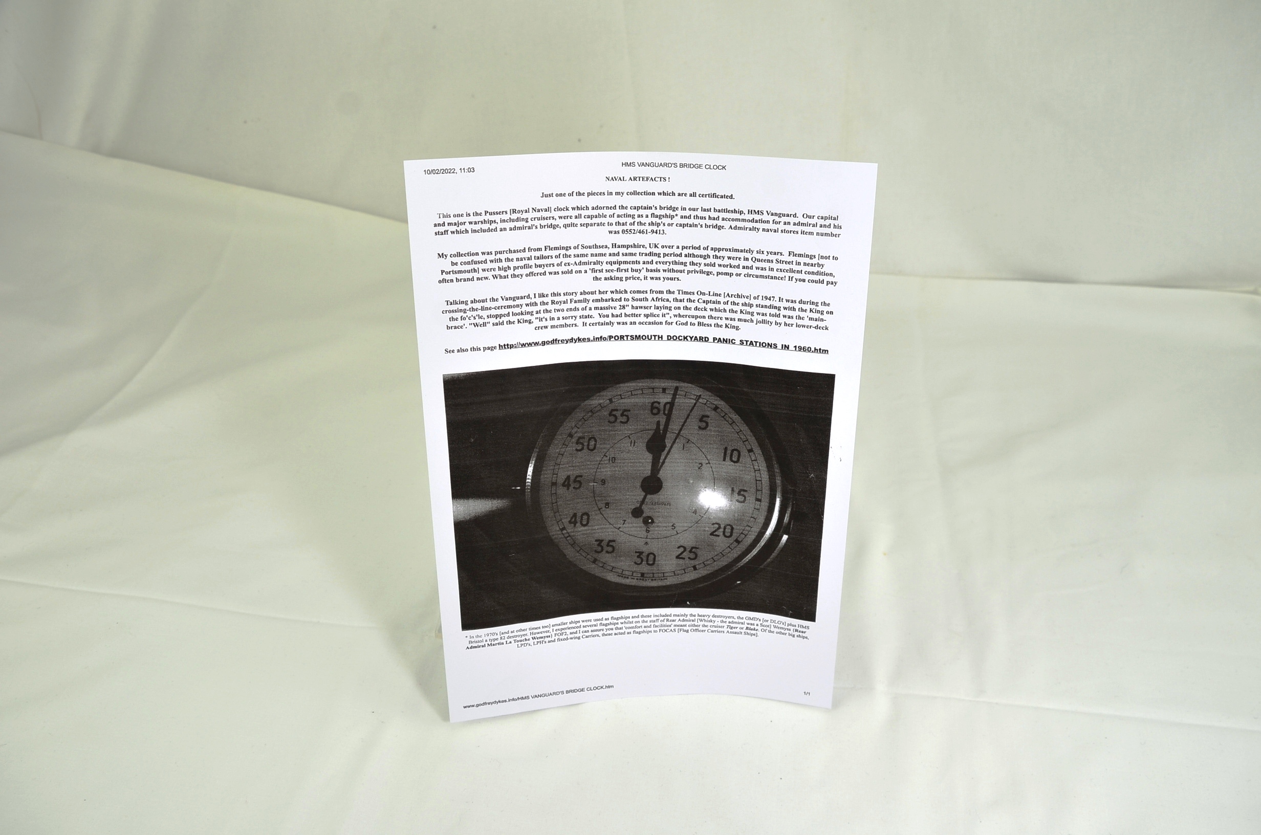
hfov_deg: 57.3
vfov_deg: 39.8
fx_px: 1154
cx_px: 630
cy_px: 418
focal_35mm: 33
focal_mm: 22
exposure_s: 1/160
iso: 200
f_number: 6.3
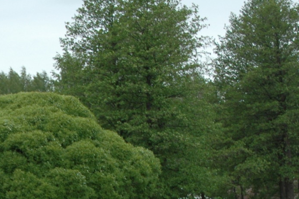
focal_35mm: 150
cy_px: 324
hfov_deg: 13.3
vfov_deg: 8.9
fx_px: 1243
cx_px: -59
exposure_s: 1/100
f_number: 5
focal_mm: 27
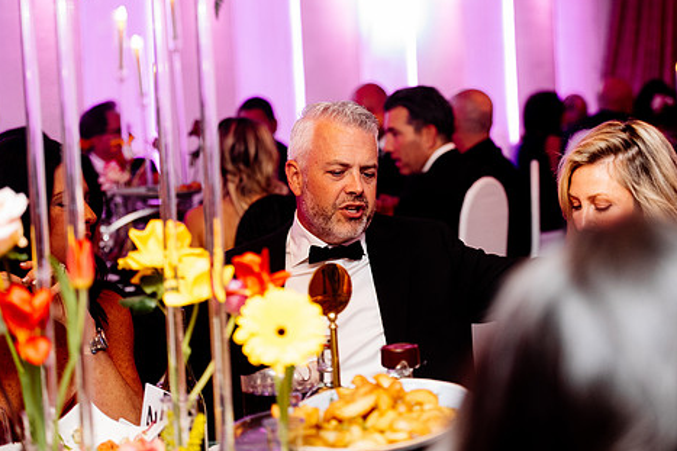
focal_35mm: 87
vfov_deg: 15.7
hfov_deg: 23.4
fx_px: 1635
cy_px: 202
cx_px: 403
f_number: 2.8
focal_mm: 70
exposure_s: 1/200
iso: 3200
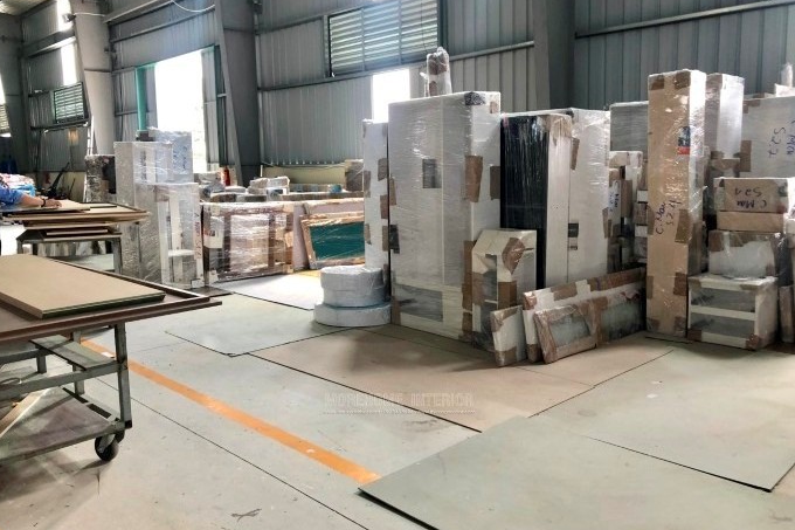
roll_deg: +1.1
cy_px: 247
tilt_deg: -6.0
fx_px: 662
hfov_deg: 61.9
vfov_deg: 43.6
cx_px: 400
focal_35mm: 30
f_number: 1.8
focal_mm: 4
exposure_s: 1/33
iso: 20
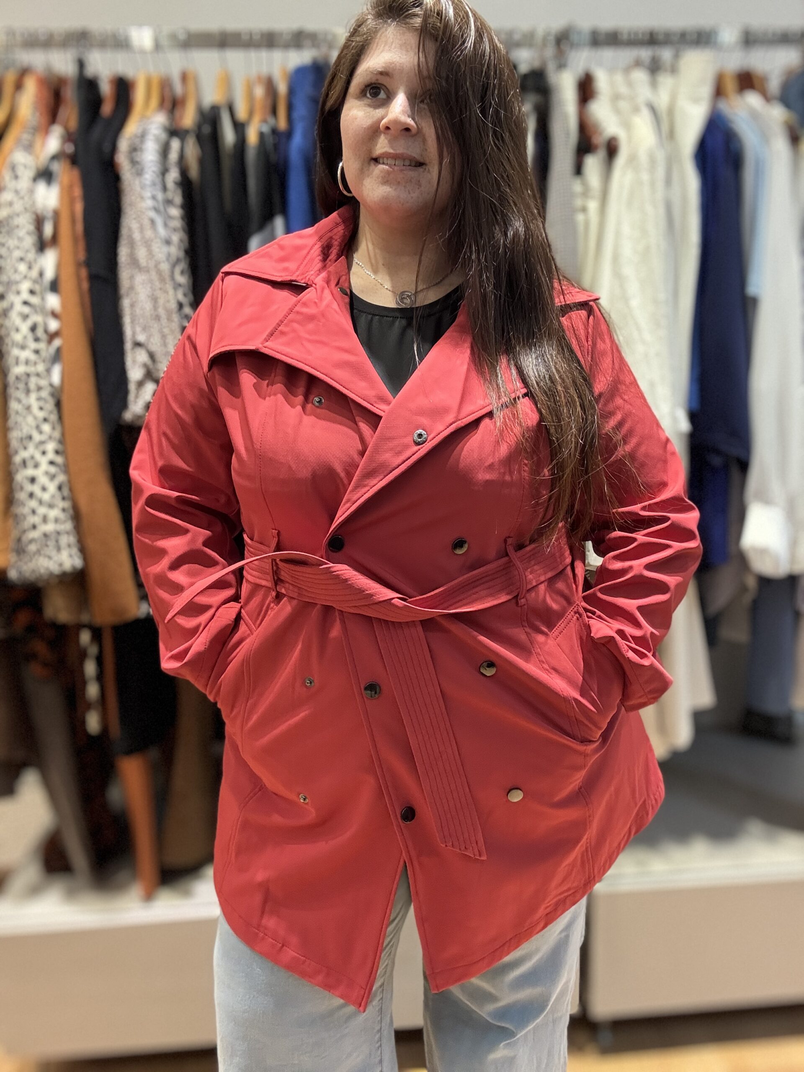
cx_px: 402
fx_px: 929
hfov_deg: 46.8
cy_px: 536
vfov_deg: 60.0
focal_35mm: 30
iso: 250
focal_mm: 2.69
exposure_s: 1/50
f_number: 1.9
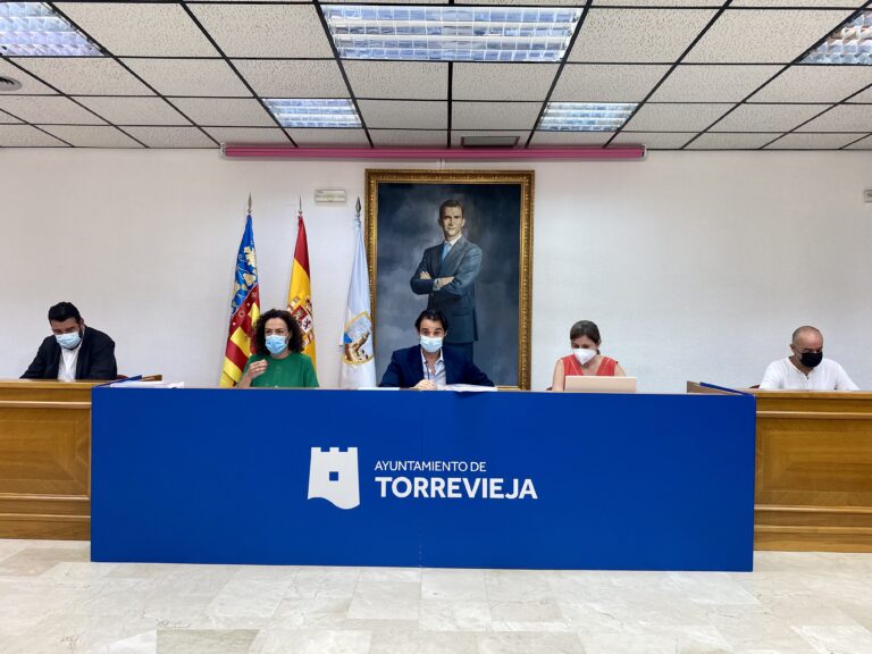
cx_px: 436
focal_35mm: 26
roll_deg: -1.0
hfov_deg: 67.3
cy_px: 327
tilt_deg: +2.0
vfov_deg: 53.1
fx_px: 655
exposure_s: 1/100
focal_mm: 4.25
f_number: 1.8
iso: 80
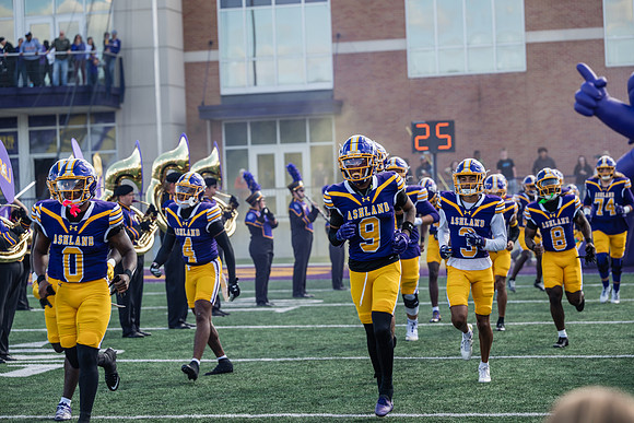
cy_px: 212
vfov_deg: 13.7
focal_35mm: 100
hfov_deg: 20.4
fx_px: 1761
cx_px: 317
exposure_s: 1/320
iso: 100
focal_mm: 100
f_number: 3.5
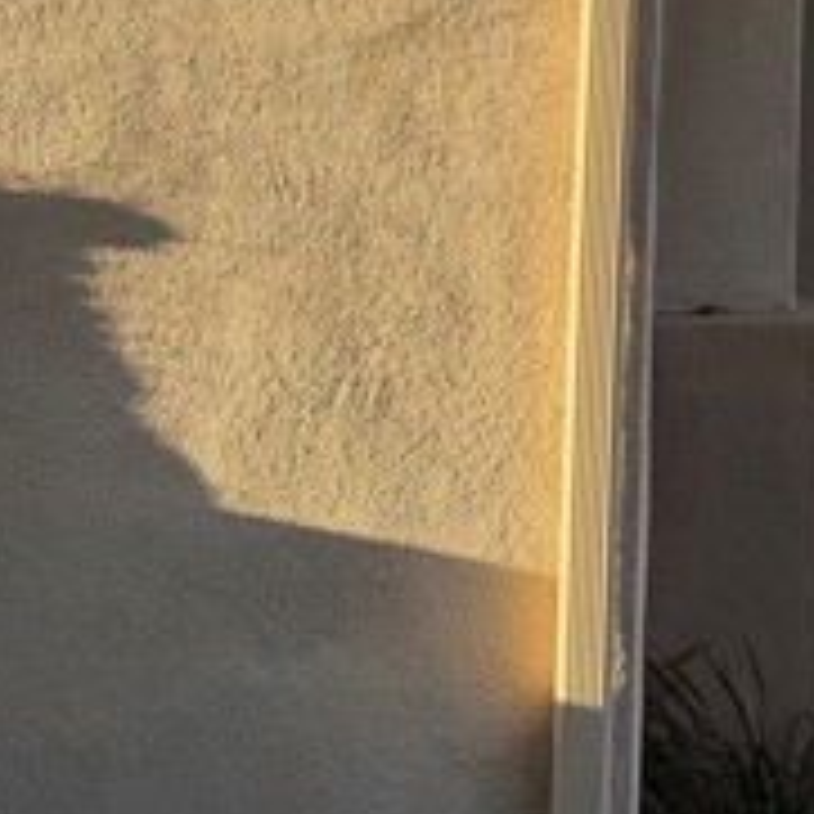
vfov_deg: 19.7
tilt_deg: +14.5
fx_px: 1995
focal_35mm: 75
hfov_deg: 21.4
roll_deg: +0.1
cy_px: -445
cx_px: 980
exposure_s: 1/1032
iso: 100
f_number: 1.78
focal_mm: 6.76
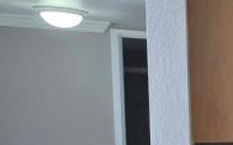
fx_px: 444
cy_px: 144
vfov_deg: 18.1
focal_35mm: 70
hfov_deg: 16.1
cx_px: 535
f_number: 1.9
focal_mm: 2.2
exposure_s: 1/120
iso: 160
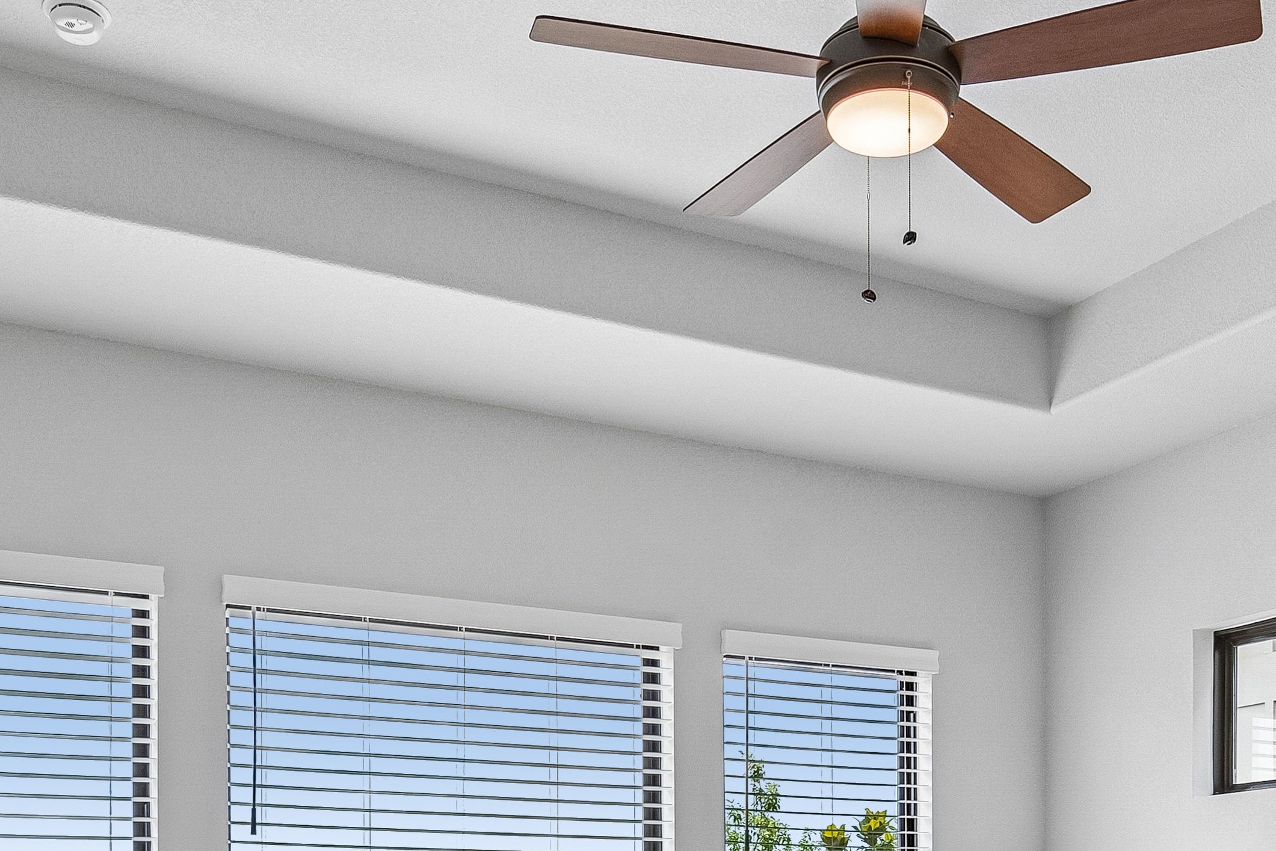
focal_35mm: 42
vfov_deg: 28.4
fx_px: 1489
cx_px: 717
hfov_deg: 46.3
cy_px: 977
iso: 320
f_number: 8
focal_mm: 11
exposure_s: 1/160
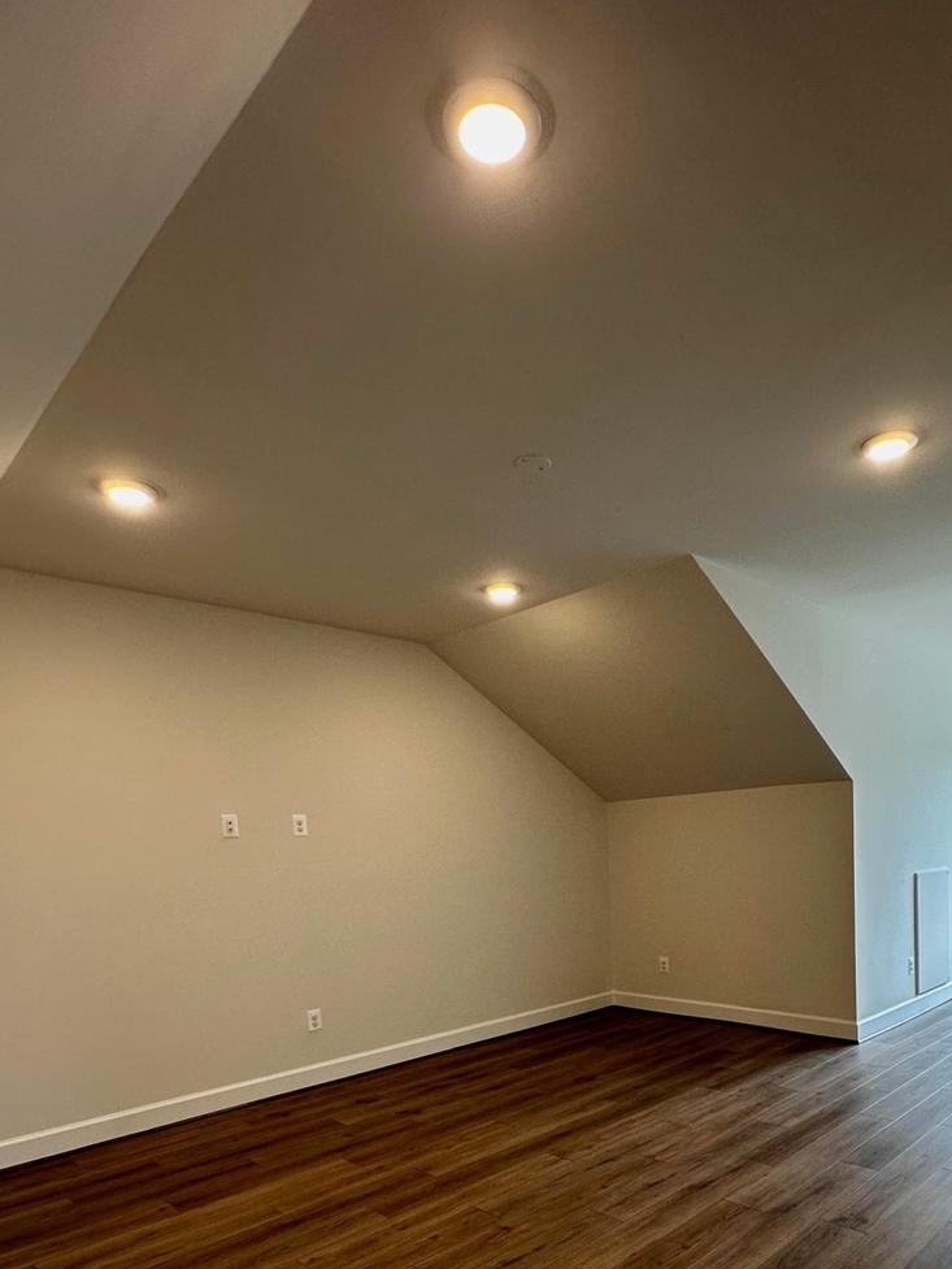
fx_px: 807
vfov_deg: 72.4
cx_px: 571
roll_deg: +2.6
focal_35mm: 22
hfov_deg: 60.6
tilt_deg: -5.7
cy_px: 913
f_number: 2.2
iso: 160
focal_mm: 2.22
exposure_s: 1/120
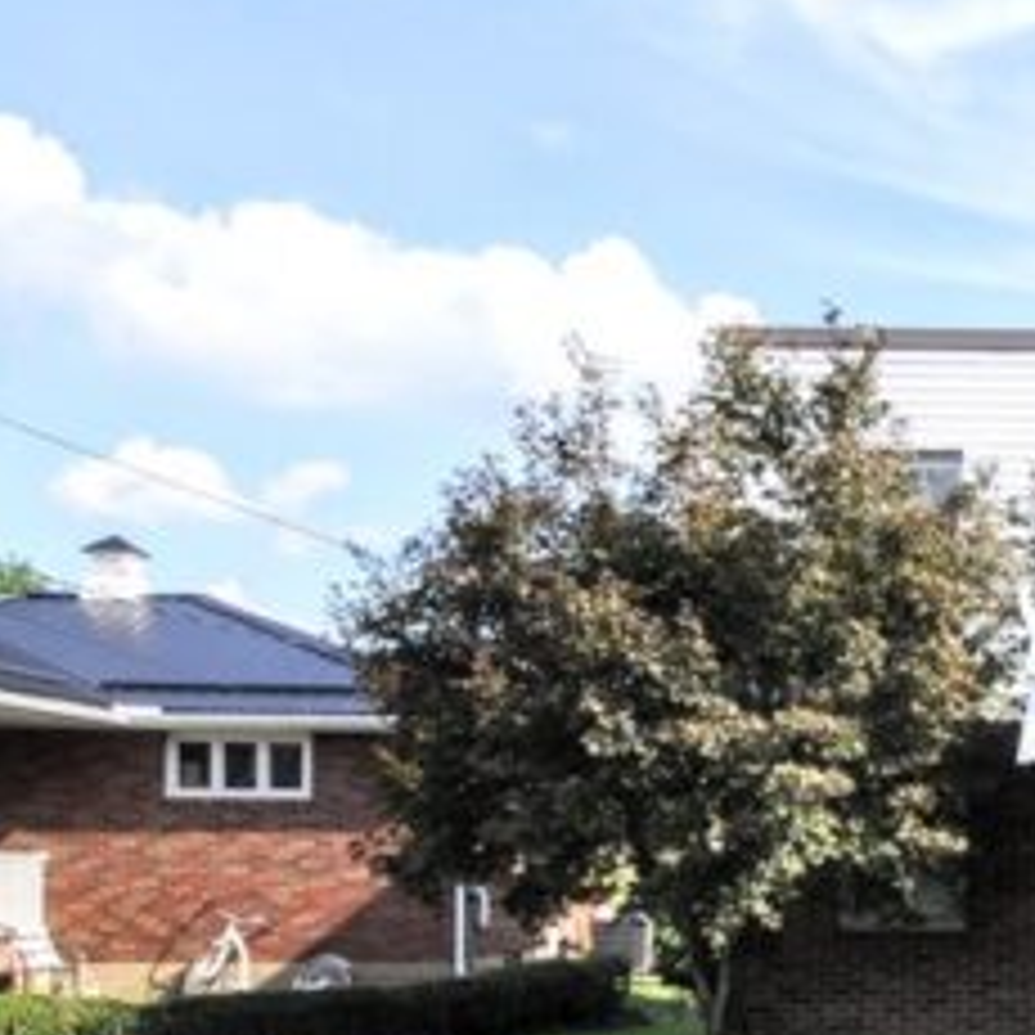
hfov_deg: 24.2
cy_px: 857
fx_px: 1944
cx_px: 1503
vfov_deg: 29.0
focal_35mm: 57
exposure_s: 1/400
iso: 320
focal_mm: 13
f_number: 10
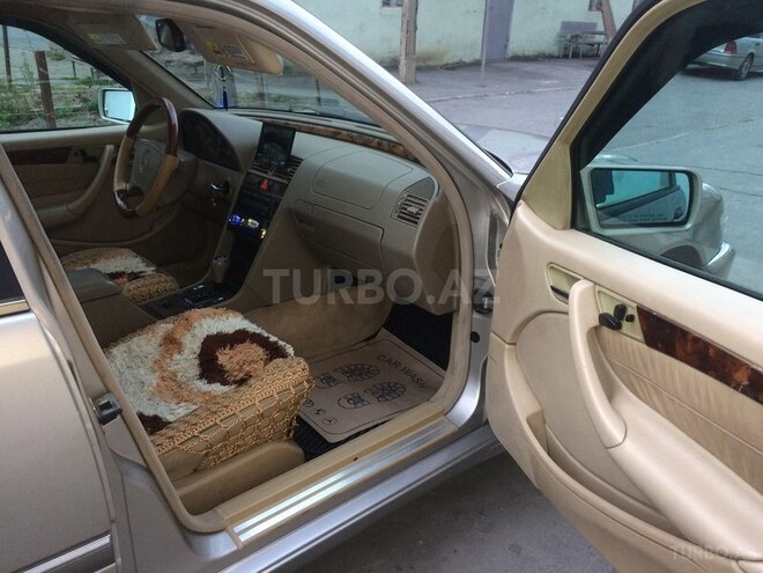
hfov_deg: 61.7
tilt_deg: -23.6
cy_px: 286
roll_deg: -1.9
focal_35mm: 29
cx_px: 382
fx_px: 639
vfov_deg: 48.2
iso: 80
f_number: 2.2
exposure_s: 1/33
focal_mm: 4.15
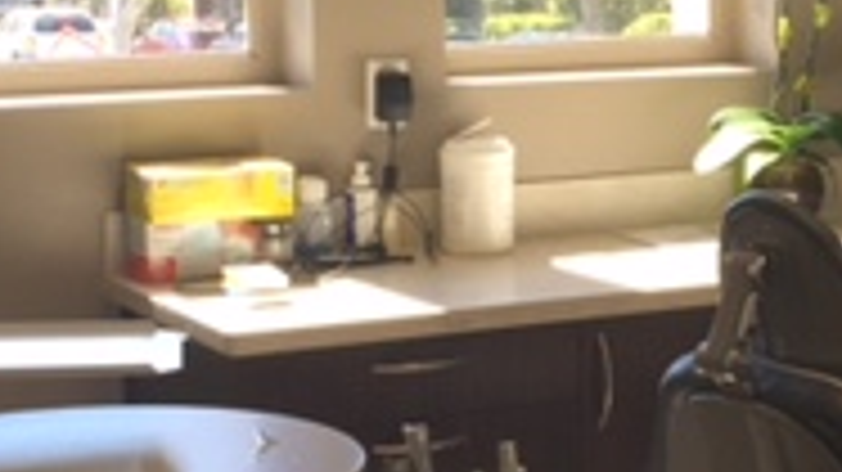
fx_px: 2410
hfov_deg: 19.6
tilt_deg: -8.2
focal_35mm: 108
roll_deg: -0.7
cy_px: 225
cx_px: 671
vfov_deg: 11.2
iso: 40
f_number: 2.2
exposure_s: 1/120
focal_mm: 4.15
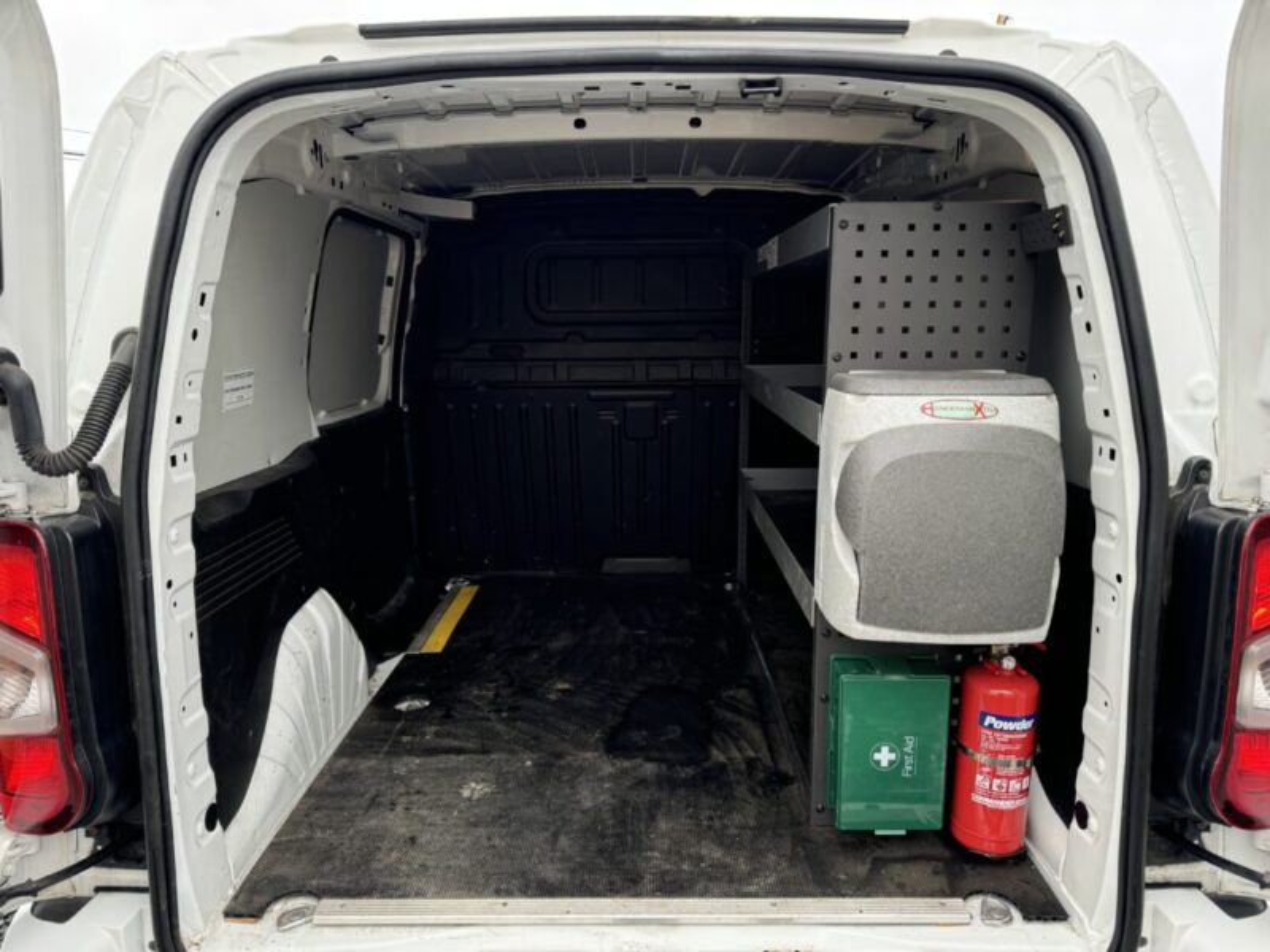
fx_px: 881
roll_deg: +0.1
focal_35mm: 24
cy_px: 476
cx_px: 635
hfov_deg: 71.6
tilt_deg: -10.1
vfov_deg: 56.8
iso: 100
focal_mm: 6.76
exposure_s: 1/151
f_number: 1.78
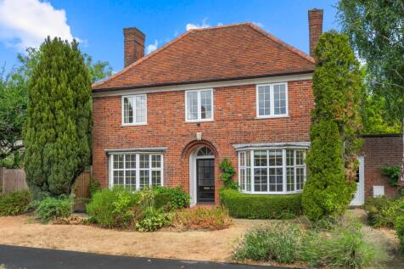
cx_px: 202
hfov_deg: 58.7
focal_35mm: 32
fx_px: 359
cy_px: 134
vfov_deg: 41.1
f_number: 8
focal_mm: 32
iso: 320
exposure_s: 1/80
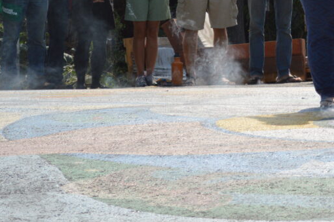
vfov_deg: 7.0
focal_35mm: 194
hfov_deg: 10.5
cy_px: -18
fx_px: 1800
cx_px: 381
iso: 400
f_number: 5.6
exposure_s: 1/1250
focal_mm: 55
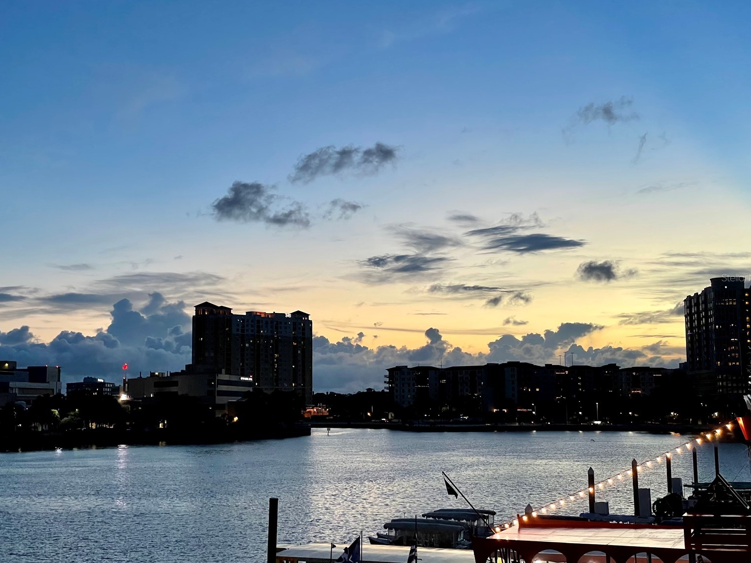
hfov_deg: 34.9
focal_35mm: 55
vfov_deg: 26.6
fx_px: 1193
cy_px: 277
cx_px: 371
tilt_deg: +7.0
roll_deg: +0.0
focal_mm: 6
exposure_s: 1/60
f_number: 2
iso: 250
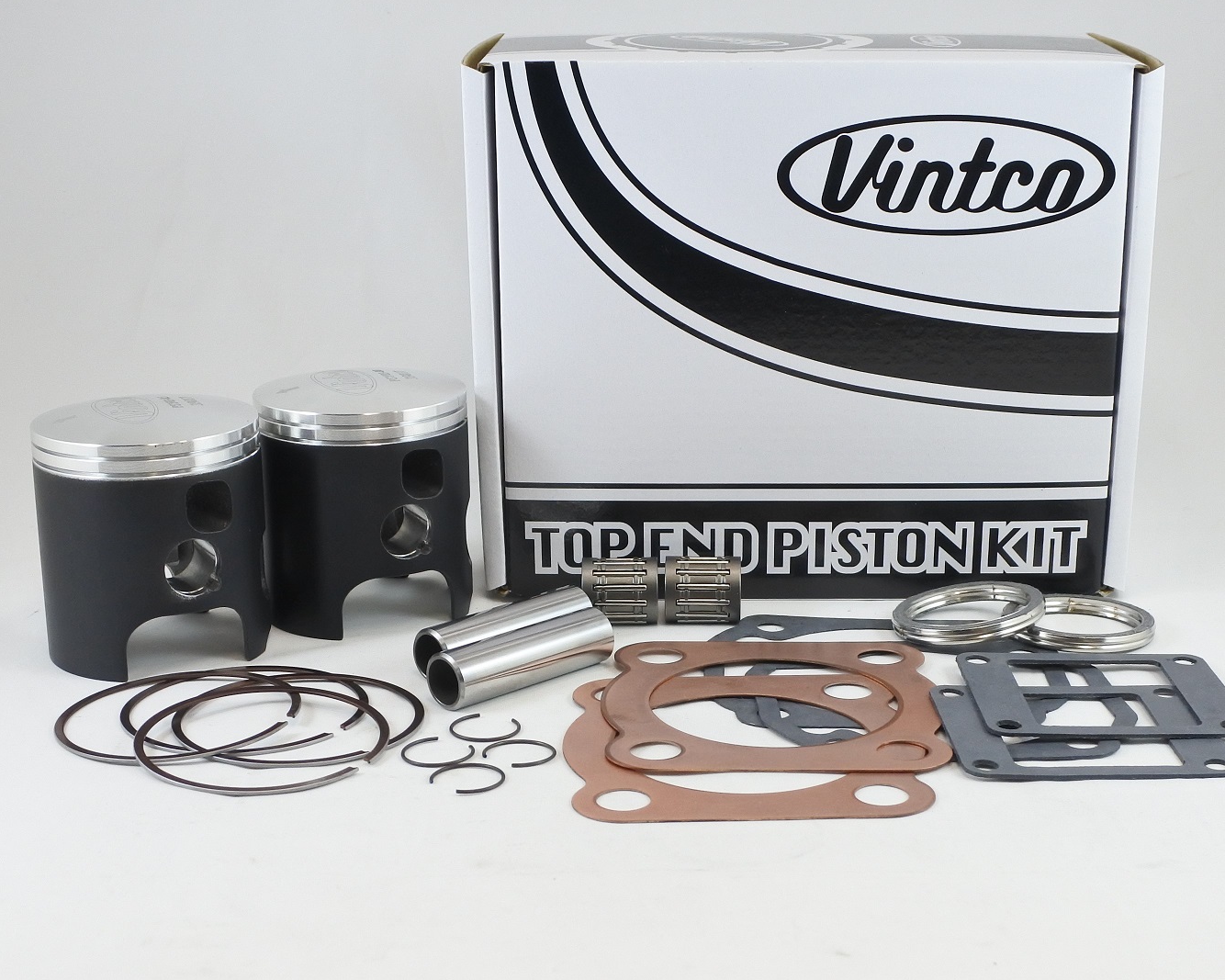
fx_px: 1233
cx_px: 620
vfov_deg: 43.4
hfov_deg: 52.8
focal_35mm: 34
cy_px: 490
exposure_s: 1/160
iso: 400
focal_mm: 11.2
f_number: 3.8
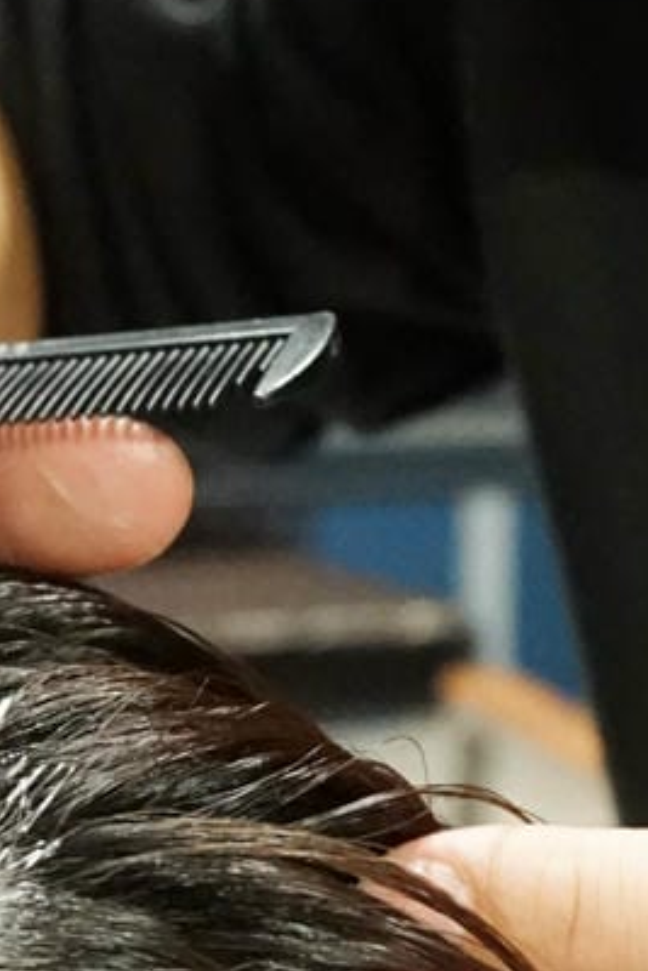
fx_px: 2913
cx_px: 366
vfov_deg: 18.8
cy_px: 245
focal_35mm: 108
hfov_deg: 12.7
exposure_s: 1/125
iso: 3200
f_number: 3.5
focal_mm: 16
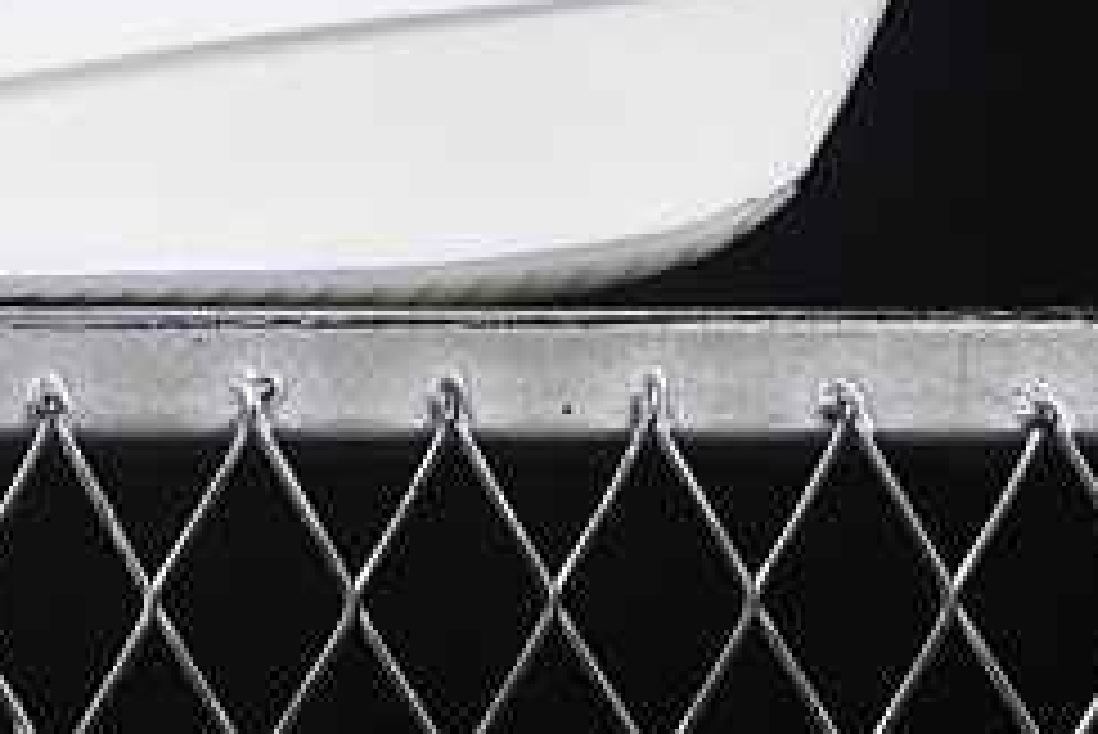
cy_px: -439
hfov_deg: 8.3
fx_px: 7507
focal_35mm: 246
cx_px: -310
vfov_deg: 5.5
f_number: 8
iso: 160
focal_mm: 50
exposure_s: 1/80
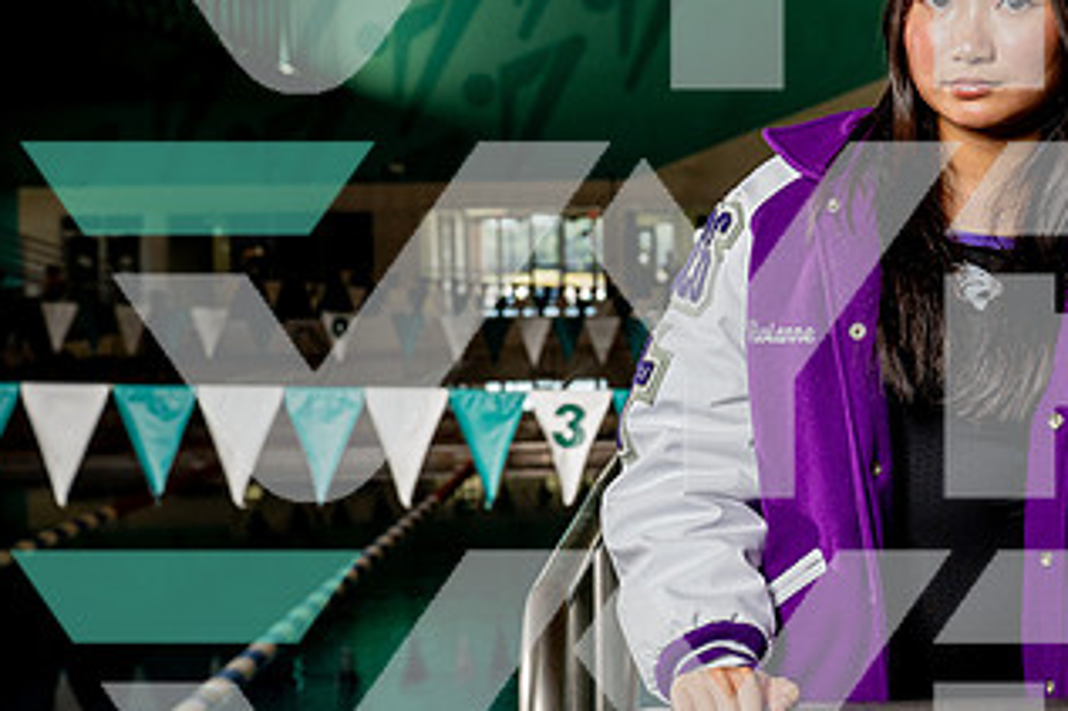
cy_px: 322
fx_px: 2550
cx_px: 879
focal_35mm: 86
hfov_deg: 23.3
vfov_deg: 15.9
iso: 640
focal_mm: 47
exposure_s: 1/250
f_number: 6.3
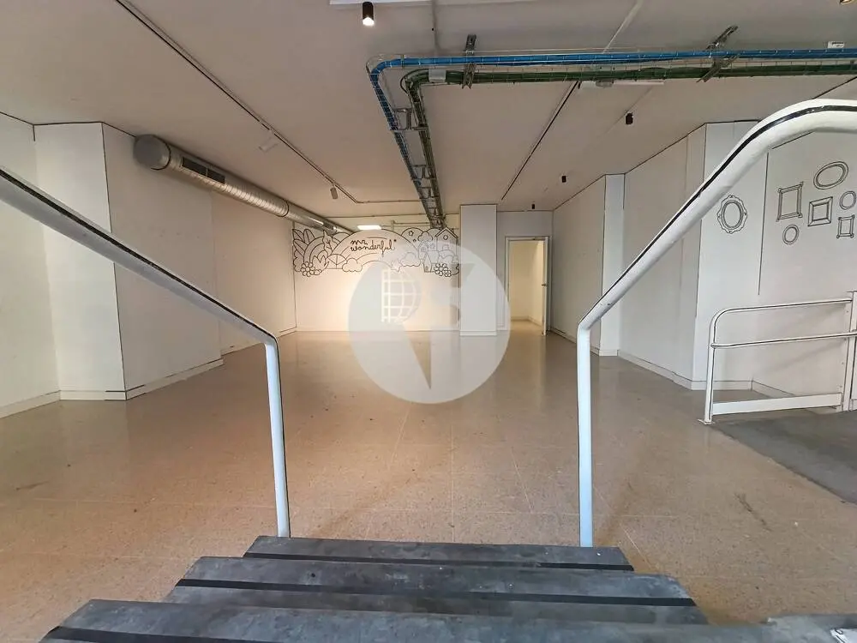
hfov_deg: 98.2
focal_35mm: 15
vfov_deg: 81.7
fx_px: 371
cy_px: 322
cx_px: 428
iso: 250
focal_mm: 1.65
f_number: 2.2
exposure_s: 1/50
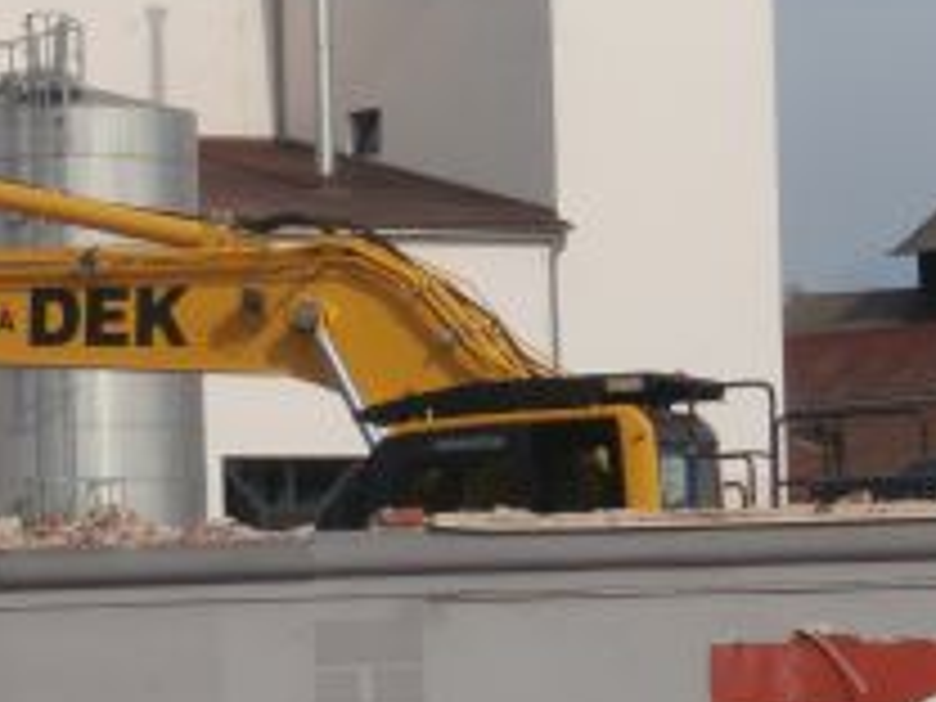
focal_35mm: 339
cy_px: 513
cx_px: 135
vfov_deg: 4.4
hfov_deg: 5.8
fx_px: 9166
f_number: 5.4
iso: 100
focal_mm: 19.54
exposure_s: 1/800
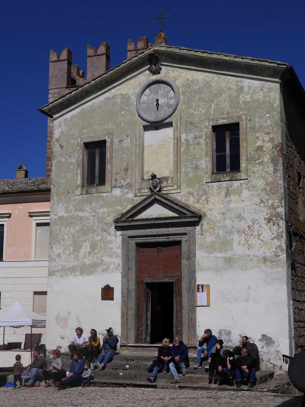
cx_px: 152
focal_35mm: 50
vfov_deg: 38.2
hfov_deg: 29.1
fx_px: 587
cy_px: 204
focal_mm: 25
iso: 200
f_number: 7.1
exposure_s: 1/2000
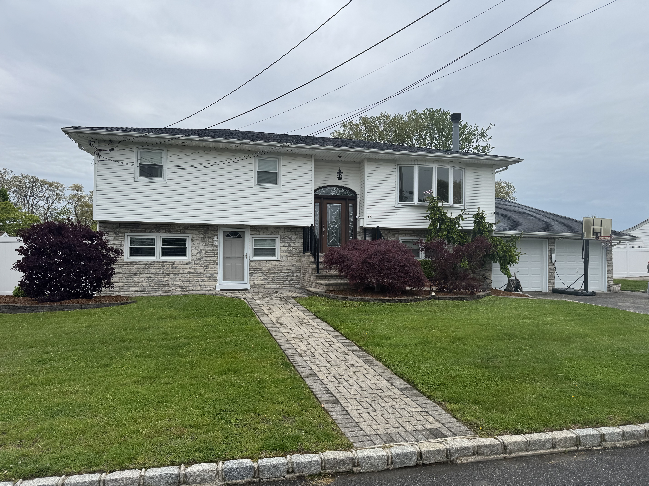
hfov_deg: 71.6
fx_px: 450
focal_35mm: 24
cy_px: 243
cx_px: 324
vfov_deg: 56.8
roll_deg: +0.2
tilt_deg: +3.0
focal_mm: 6.76
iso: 80
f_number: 1.78
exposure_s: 1/2710
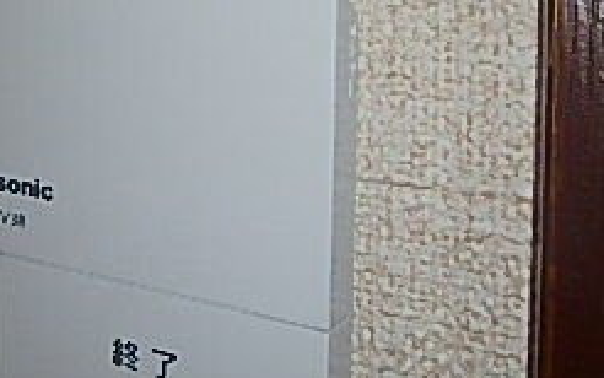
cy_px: -79
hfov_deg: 32.2
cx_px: -5
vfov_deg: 20.9
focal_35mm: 58
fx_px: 955
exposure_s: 1/30
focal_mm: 3.7
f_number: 3.5
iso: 125
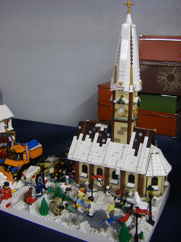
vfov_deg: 49.0
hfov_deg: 37.7
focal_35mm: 38
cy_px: 121
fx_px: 265
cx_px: 90
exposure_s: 1/50
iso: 125
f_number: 3.5
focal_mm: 6.3
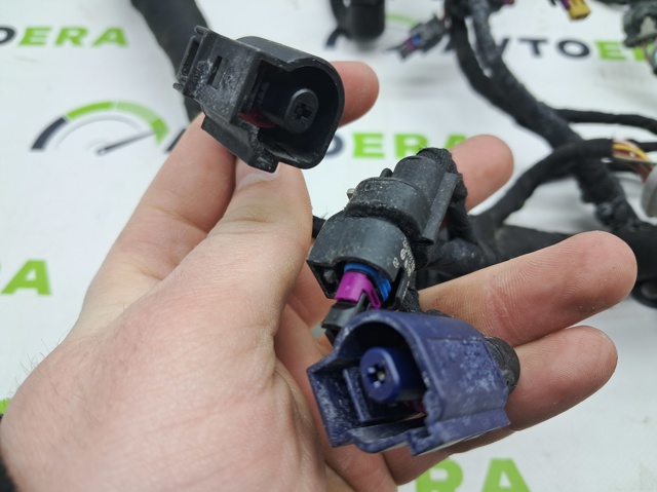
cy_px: 246
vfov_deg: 51.3
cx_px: 328
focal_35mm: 27
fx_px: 512
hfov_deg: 65.4
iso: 50
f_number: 1.8
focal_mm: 4
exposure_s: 1/50
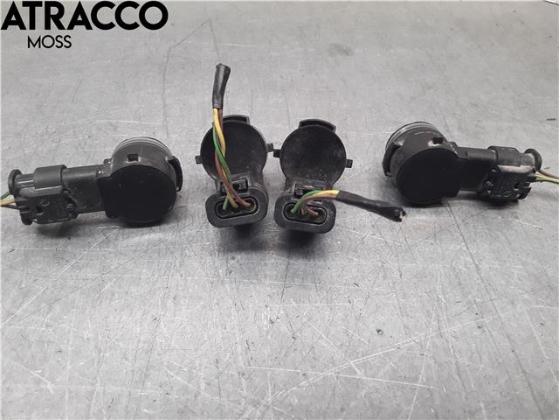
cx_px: 280
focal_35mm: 28
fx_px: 452
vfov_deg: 49.7
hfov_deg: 63.4
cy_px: 210
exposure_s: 1/50
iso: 40
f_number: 1.9
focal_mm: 2.91
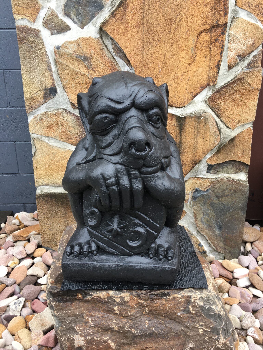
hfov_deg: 48.2
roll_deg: +0.2
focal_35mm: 29
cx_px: 132
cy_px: 175
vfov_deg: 61.7
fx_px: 294
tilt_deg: -18.8
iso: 25
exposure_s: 1/118
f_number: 2.2
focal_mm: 4.15
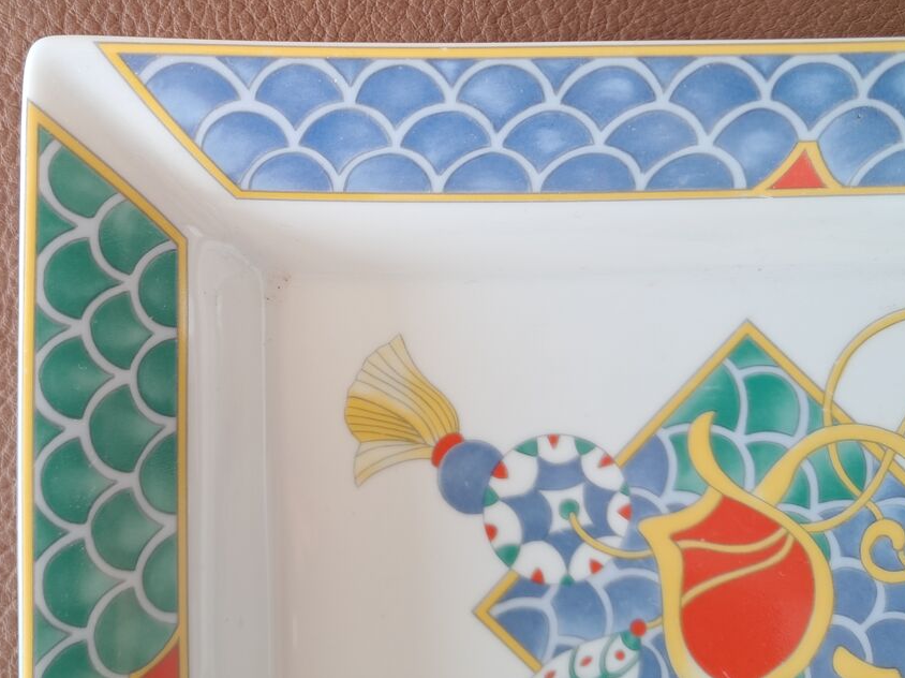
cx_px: 409
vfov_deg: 43.9
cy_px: 278
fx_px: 836
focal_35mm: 32
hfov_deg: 56.7
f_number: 1.8
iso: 50
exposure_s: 1/50
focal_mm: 4
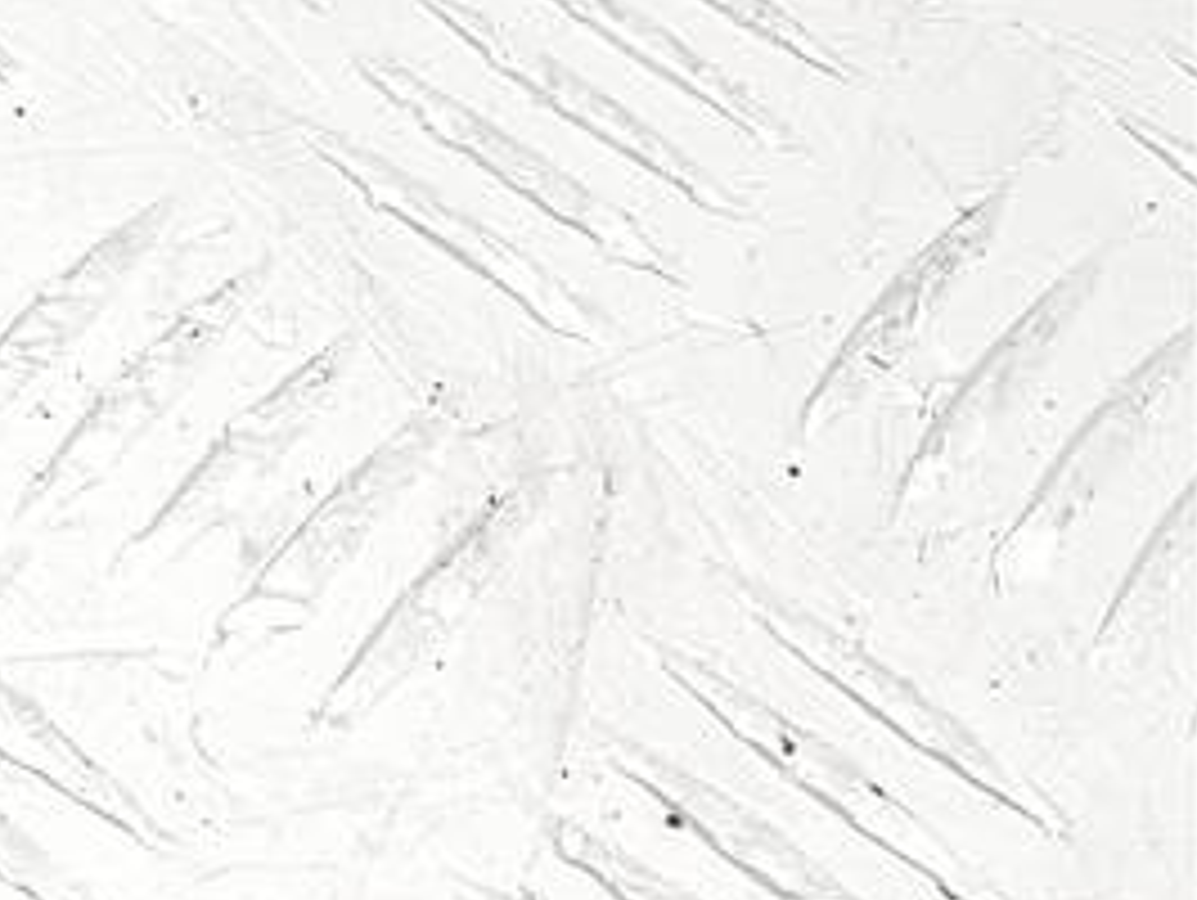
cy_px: 310
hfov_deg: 15.9
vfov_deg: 14.8
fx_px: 3461
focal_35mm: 100
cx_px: -1102
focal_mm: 4.2
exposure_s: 1/100
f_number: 1.7
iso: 125
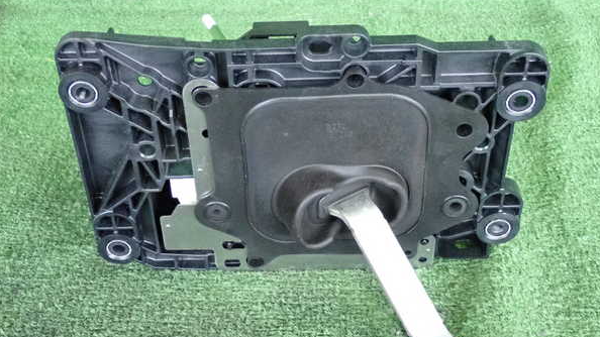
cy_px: 200
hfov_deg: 37.9
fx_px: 875
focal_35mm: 55
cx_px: 300
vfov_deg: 21.8
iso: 2500
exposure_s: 1/125
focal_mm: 9.01
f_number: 3.2
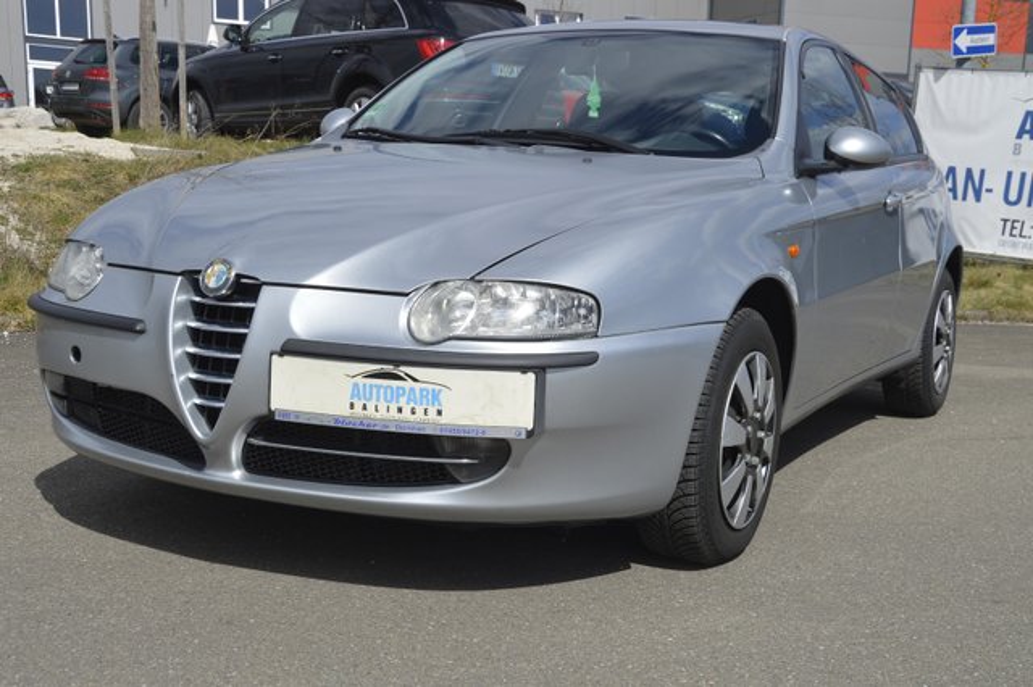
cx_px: 516
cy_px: 344
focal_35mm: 48
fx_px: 1377
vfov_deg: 28.0
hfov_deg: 41.1
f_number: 10
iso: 100
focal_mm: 32
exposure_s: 1/400
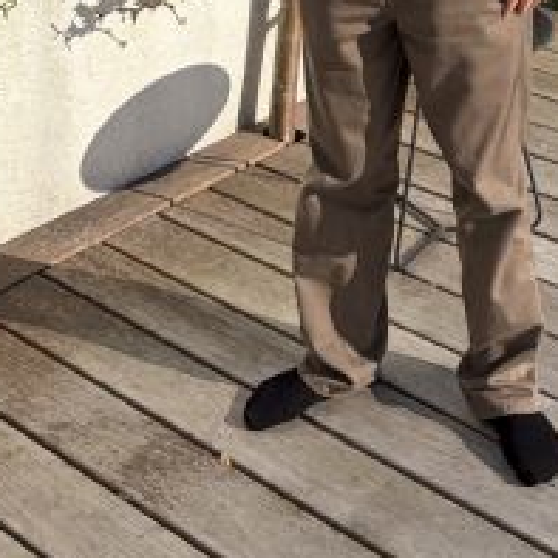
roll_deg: -1.1
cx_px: 419
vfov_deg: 21.3
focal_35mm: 70
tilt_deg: -8.5
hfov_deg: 24.4
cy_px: -249
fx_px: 1277
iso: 64
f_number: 1.6
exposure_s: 1/7813
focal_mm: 5.96
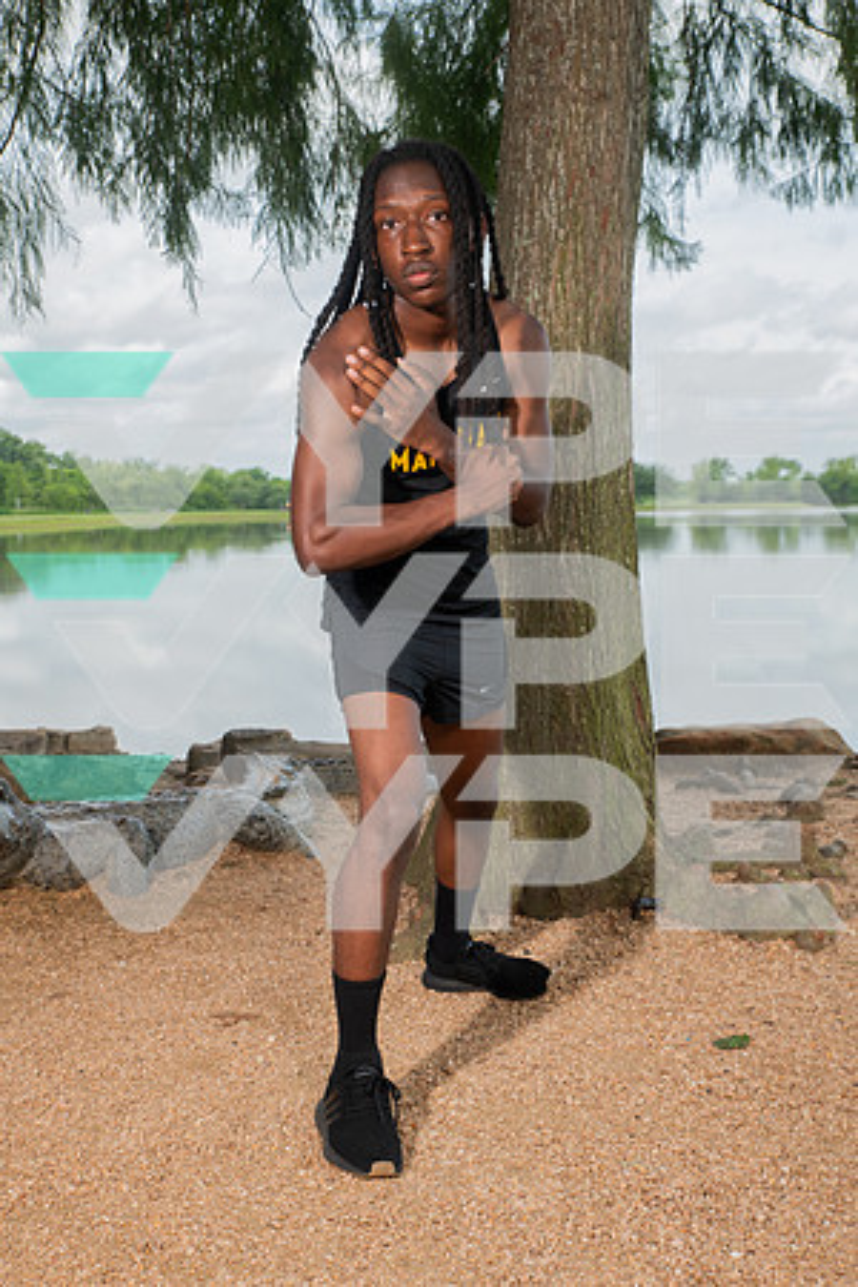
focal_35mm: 42
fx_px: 1501
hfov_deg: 31.9
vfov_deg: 46.4
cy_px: 644
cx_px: 429
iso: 320
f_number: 7.1
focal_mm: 42
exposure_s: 1/320
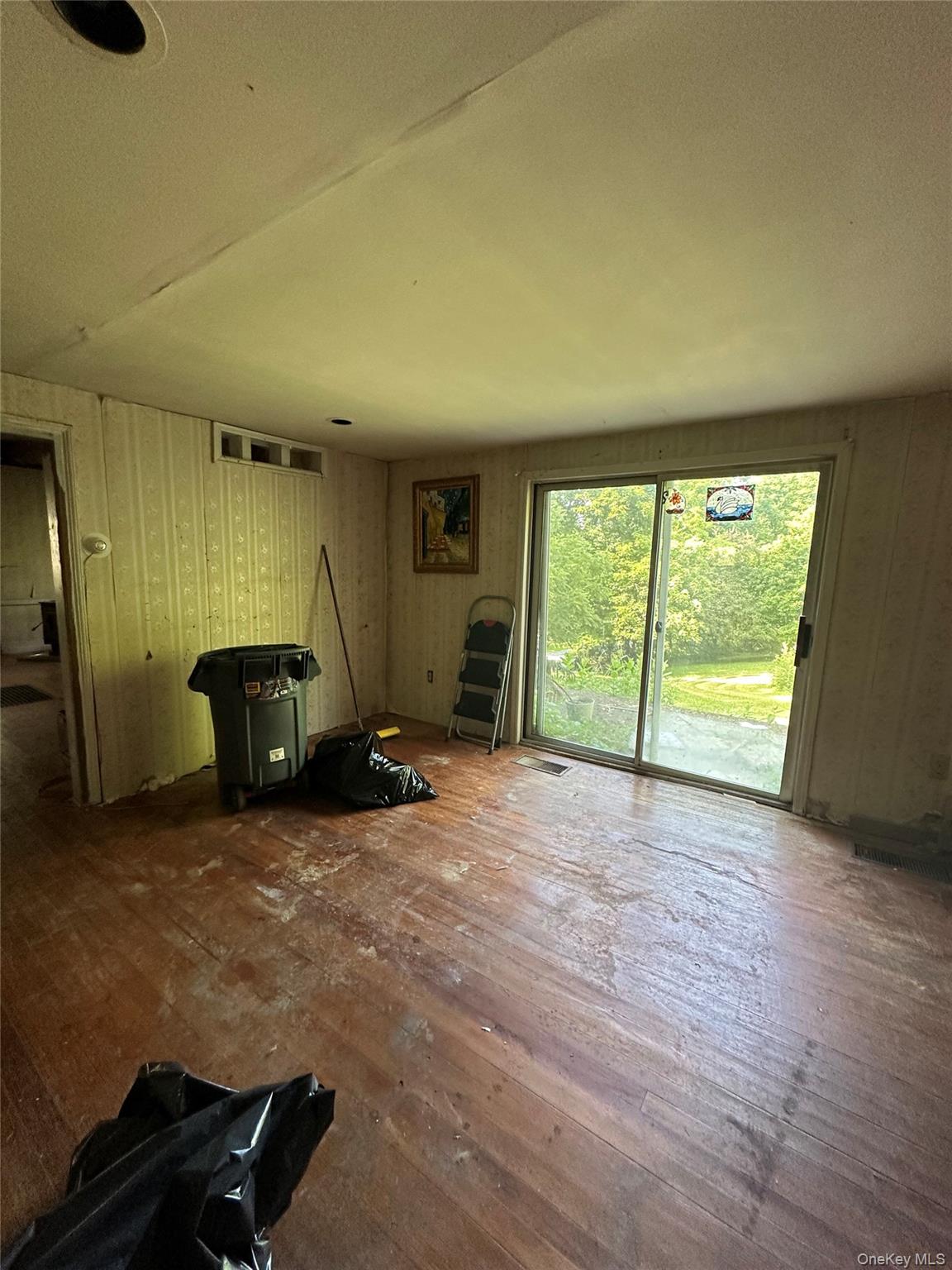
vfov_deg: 102.1
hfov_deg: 85.7
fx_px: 513
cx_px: 476
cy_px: 635
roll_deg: -2.3
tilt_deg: -7.6
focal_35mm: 14
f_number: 2.2
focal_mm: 2.22
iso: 250
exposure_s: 1/99
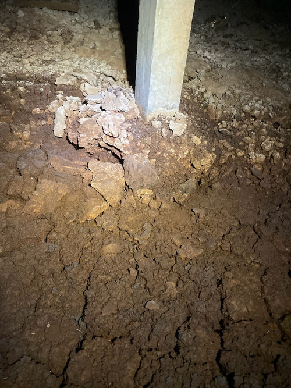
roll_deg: -3.8
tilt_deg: -38.7
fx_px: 292
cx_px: 146
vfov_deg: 67.3
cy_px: 194
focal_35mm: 26
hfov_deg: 53.0
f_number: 1.8
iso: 640
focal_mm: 4.25
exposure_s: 1/31
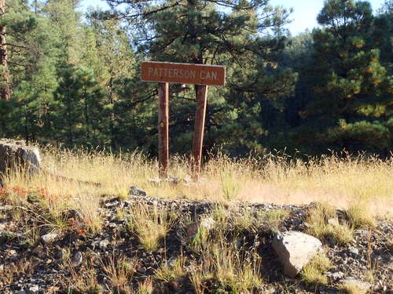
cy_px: 147
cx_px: 196
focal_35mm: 60
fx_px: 681
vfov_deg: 24.4
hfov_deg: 32.2
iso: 125
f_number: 5.3
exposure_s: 1/160
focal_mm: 10.7
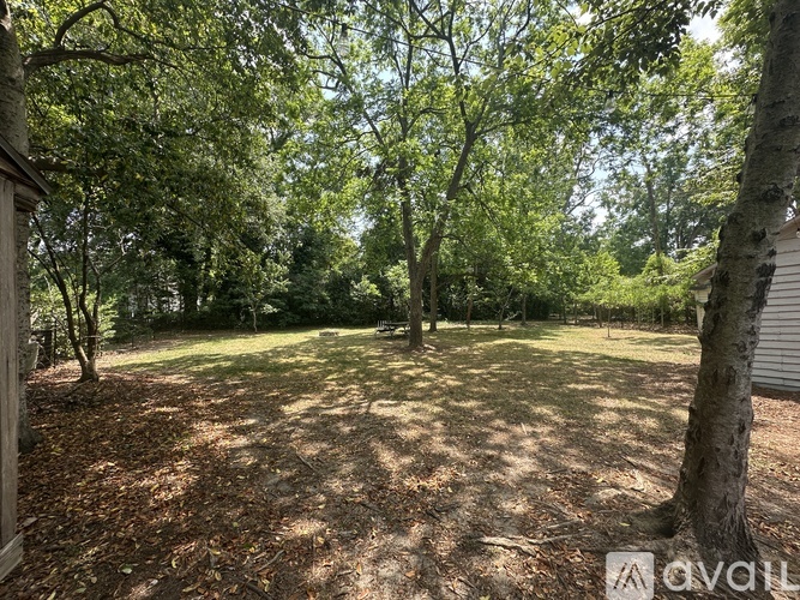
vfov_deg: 85.7
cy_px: 300
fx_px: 323
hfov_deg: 102.1
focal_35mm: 14
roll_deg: +0.6
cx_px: 400
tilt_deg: +1.9
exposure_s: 1/383
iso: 40
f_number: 2.2
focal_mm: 2.22
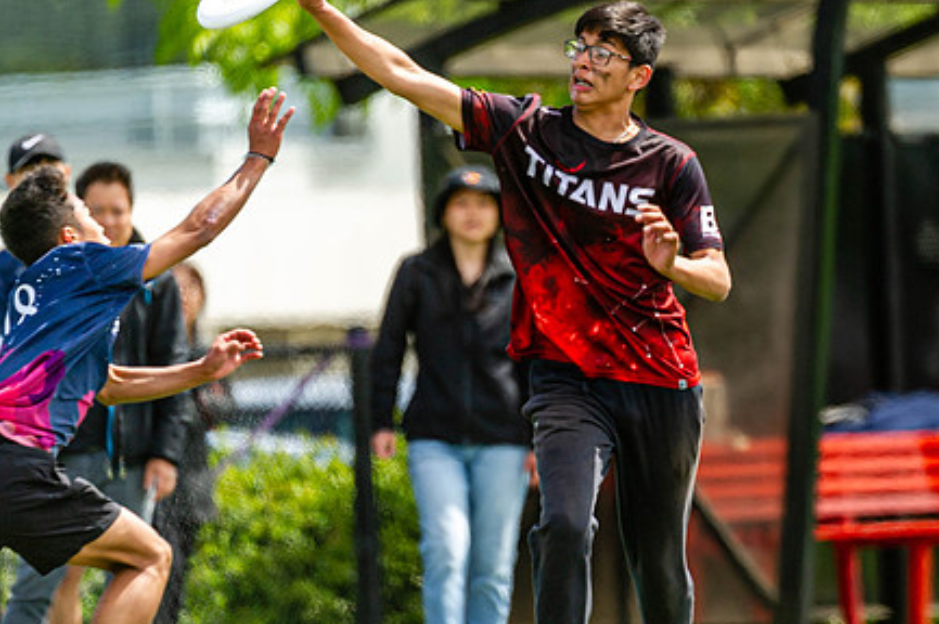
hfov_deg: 2.7
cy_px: 371
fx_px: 19625
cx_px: 726
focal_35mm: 753
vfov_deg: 1.8
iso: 200
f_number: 4
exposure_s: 1/1000
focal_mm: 400
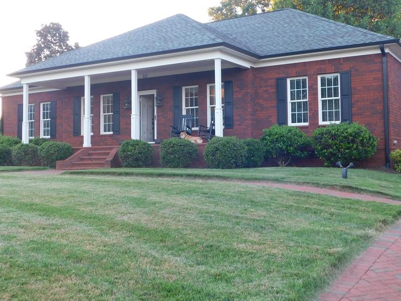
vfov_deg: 32.8
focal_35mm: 44
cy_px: 122
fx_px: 510
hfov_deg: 42.9
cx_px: 209
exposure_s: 1/30
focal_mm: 6.3
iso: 140
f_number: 3.5
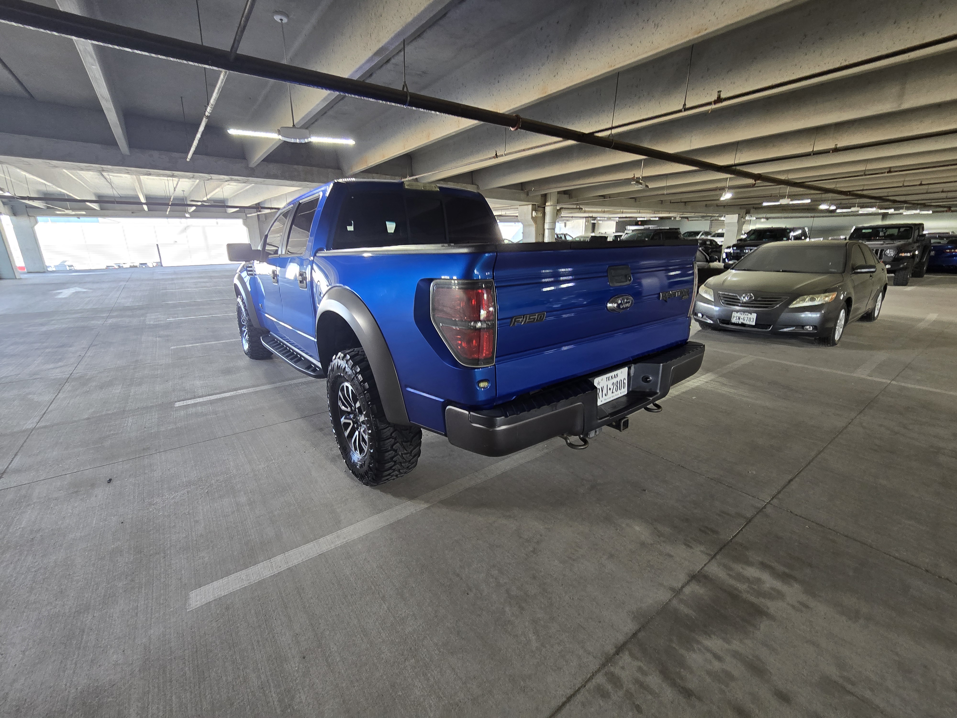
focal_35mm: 13
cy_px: 359
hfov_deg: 106.2
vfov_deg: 89.9
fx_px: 359
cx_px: 478
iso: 160
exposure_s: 1/60
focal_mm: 2.2
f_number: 2.2
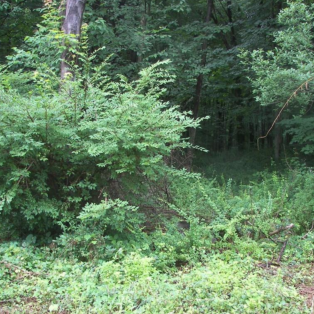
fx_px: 441
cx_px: 167
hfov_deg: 39.2
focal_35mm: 43
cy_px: 156
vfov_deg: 39.2
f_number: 2.8
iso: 64
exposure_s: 1/30
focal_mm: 6
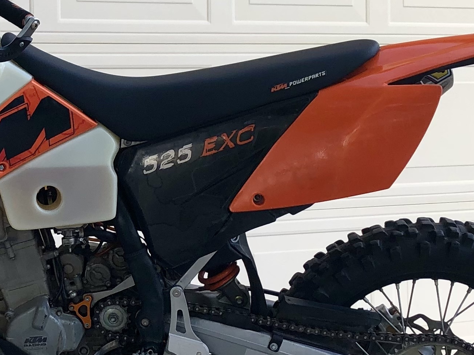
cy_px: 188
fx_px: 1191
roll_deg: -0.3
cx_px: 51
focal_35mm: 87
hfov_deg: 22.0
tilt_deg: -3.4
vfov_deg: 17.0
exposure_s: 1/234
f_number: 1.8
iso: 20
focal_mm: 3.99
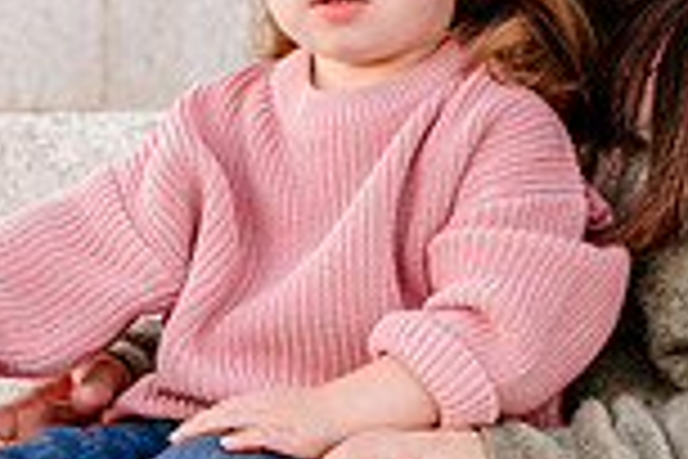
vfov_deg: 5.5
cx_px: 456
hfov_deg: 8.2
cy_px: 207
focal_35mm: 251
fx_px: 4797
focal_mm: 55
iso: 500
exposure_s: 1/125
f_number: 4
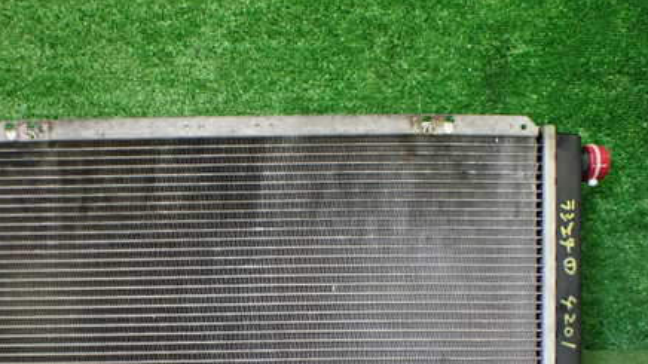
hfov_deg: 44.8
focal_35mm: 45
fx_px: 773
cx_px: 218
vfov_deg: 26.0
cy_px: 296
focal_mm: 5.4
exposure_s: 1/125
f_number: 2.3
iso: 640
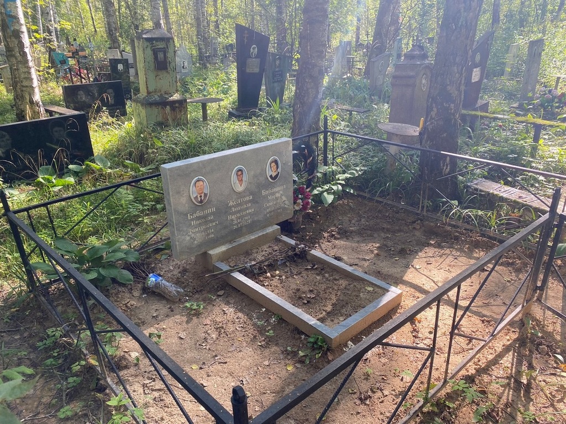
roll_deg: +1.1
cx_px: 283
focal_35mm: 26
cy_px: 212
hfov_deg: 67.3
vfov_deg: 53.1
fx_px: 425
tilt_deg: -23.6
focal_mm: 4.25
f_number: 1.8
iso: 32
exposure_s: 1/152
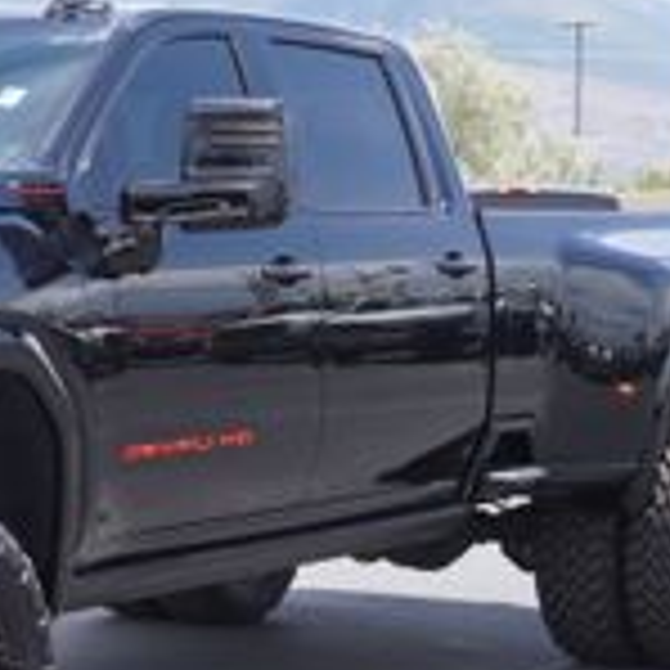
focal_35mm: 123
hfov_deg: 13.9
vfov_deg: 14.1
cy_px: 470
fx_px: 2693
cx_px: -40
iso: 100
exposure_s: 1/125
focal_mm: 36
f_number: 8
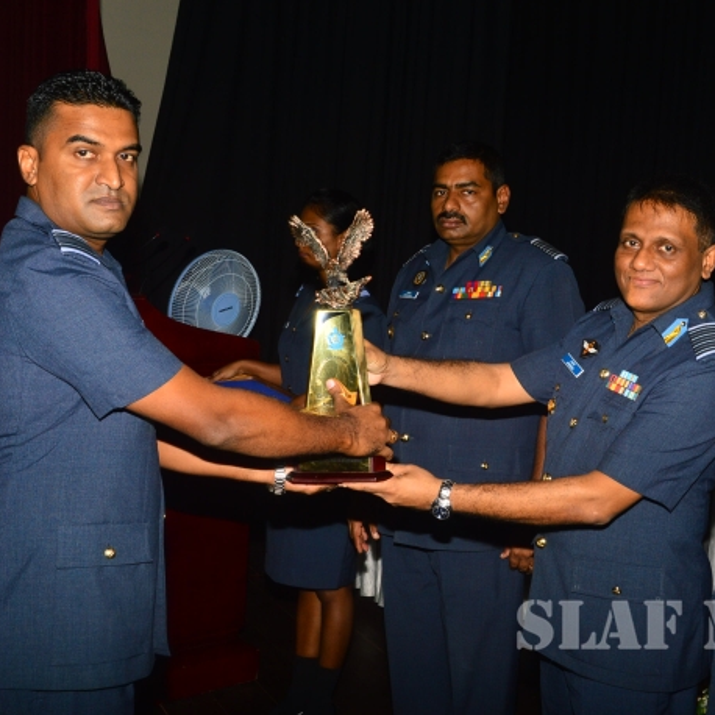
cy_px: 357
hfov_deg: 34.7
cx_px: 443
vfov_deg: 34.9
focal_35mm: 49
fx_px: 1137
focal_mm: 25
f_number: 8
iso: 200
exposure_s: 1/200
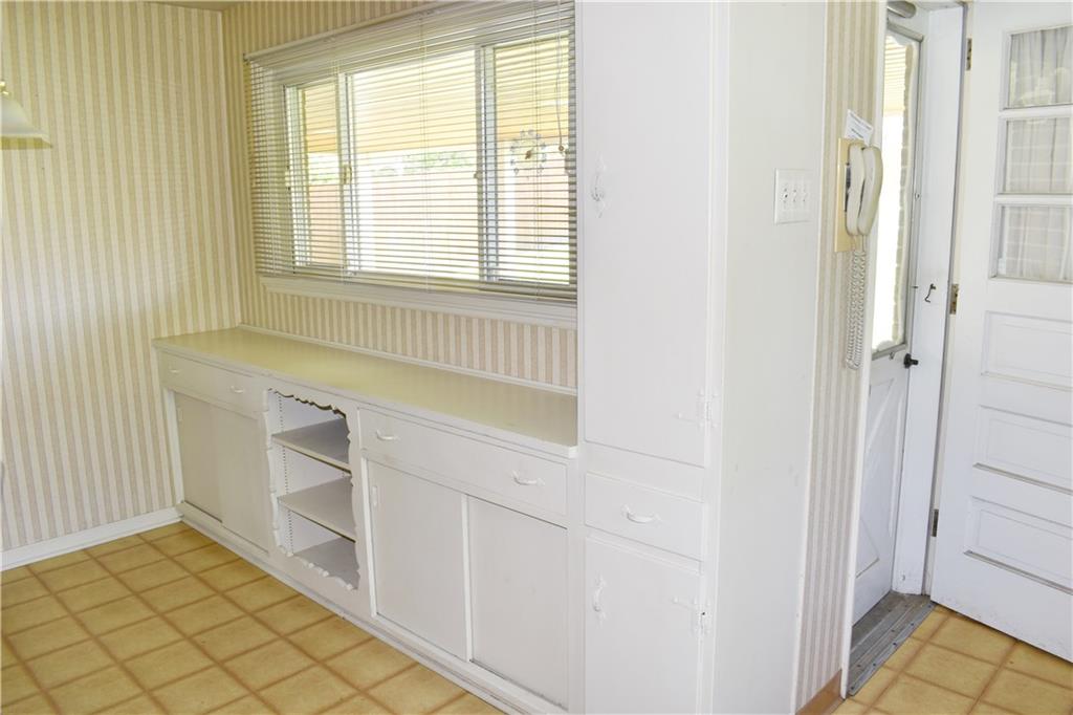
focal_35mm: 27
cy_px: 358
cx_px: 536
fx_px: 804
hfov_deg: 67.4
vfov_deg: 47.9
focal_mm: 18
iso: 160
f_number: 7.1
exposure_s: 1/6
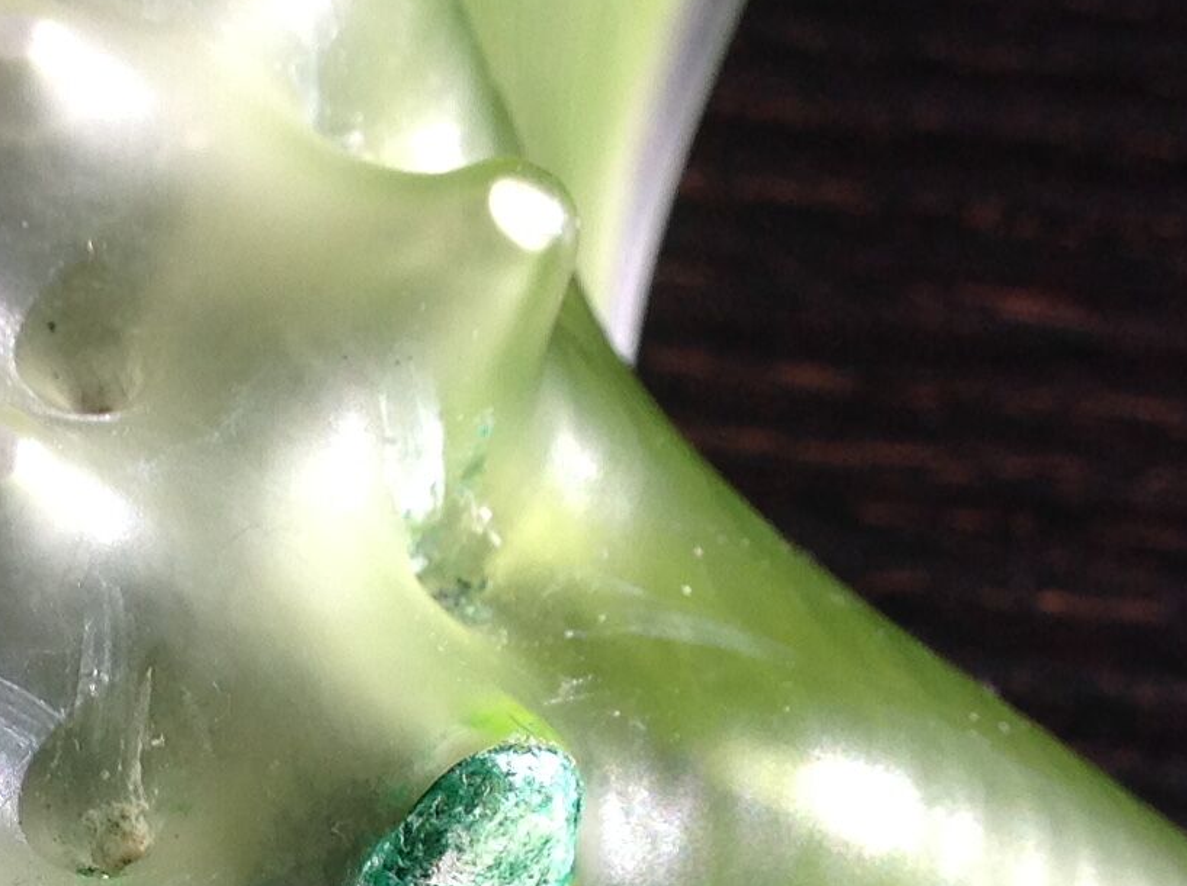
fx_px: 3800
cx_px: 238
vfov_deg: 13.1
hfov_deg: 17.6
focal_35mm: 111
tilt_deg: -64.6
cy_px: 948
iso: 50
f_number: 2.4
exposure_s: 1/472
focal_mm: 4.28
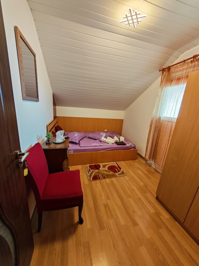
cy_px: 133
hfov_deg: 94.5
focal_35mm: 12
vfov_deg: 110.5
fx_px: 92
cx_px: 100
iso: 100
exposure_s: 1/50
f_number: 2
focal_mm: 1.82
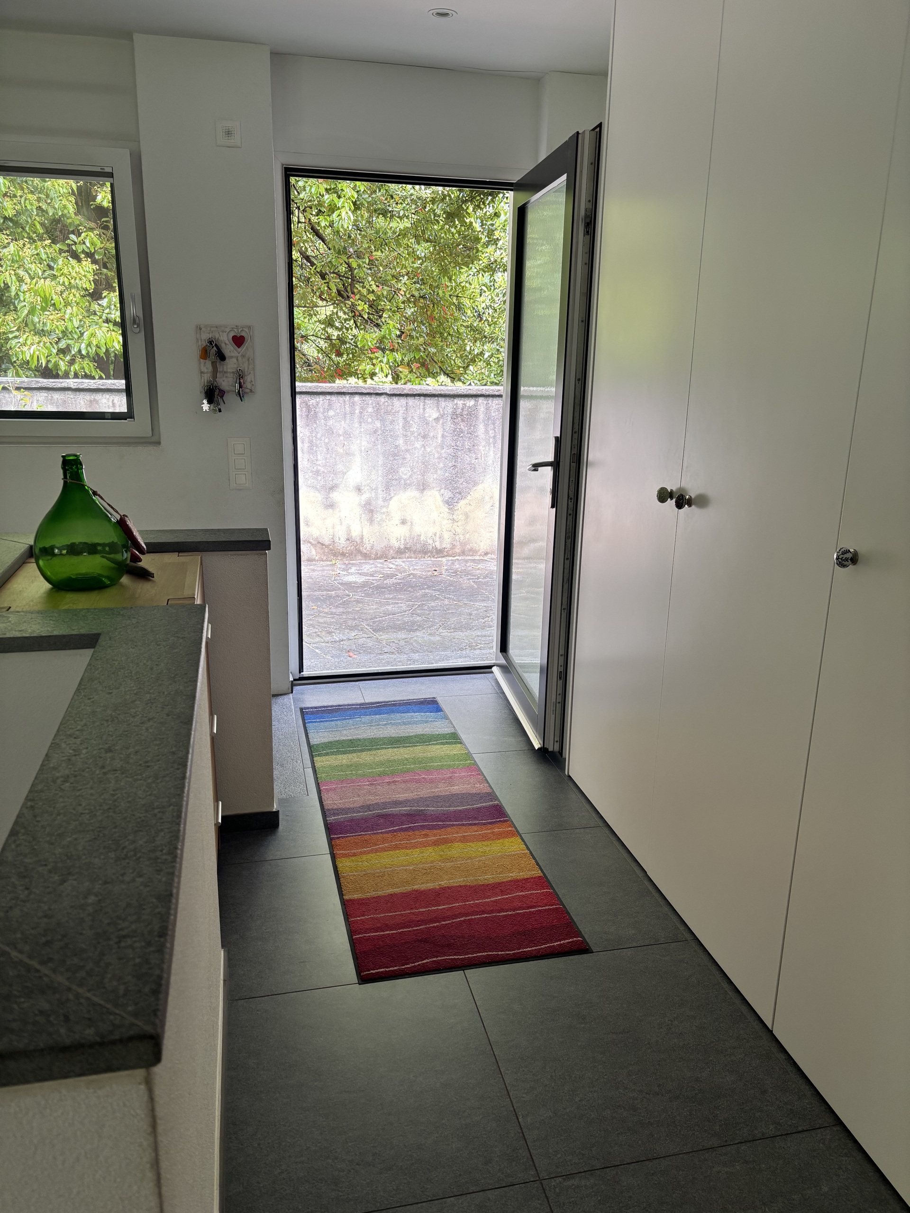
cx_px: 455
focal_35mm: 26
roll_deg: -1.0
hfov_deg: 53.1
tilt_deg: -15.4
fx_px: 911
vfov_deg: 67.3
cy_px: 606
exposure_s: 1/121
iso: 64
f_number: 1.6
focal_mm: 5.96
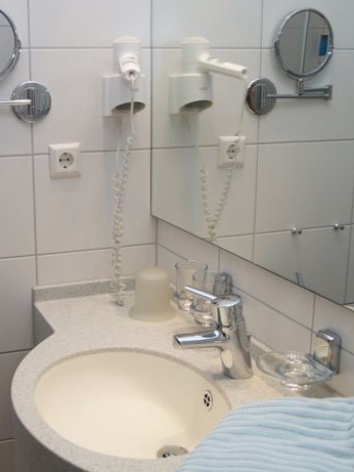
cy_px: 221
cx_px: 69
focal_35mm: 47
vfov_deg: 40.4
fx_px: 641
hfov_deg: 30.1
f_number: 4
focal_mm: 20
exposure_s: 1/60
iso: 200
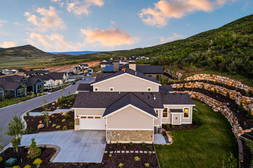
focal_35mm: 22
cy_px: 84
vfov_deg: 57.2
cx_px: 126
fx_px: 155
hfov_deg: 78.6
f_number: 2.8
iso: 100
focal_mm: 8.4
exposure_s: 1/30
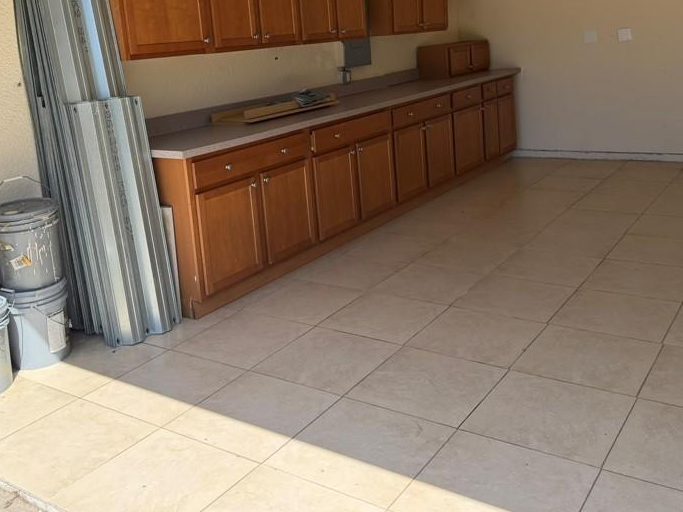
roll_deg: +4.3
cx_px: 339
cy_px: 139
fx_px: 710
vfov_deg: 38.8
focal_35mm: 36
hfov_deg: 51.4
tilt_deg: -8.0
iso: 100
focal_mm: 6.76
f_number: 1.78
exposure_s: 1/2169
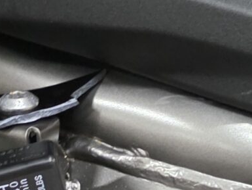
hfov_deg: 13.9
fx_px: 1034
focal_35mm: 142
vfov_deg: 10.2
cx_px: 95
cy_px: 250
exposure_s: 1/50
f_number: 1.7
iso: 2000
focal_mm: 6.25
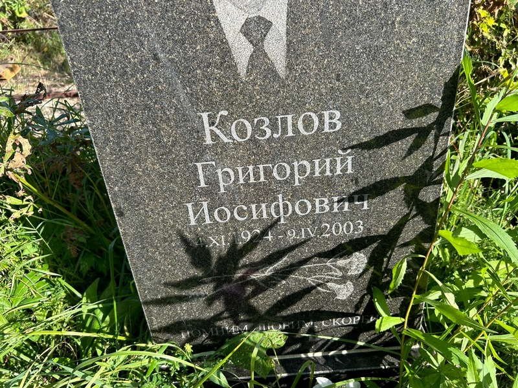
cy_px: 194
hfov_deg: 67.3
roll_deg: +4.4
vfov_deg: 53.1
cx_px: 259
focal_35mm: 26
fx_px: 389
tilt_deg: -31.4
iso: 50
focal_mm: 5.7
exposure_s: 1/924
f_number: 1.5
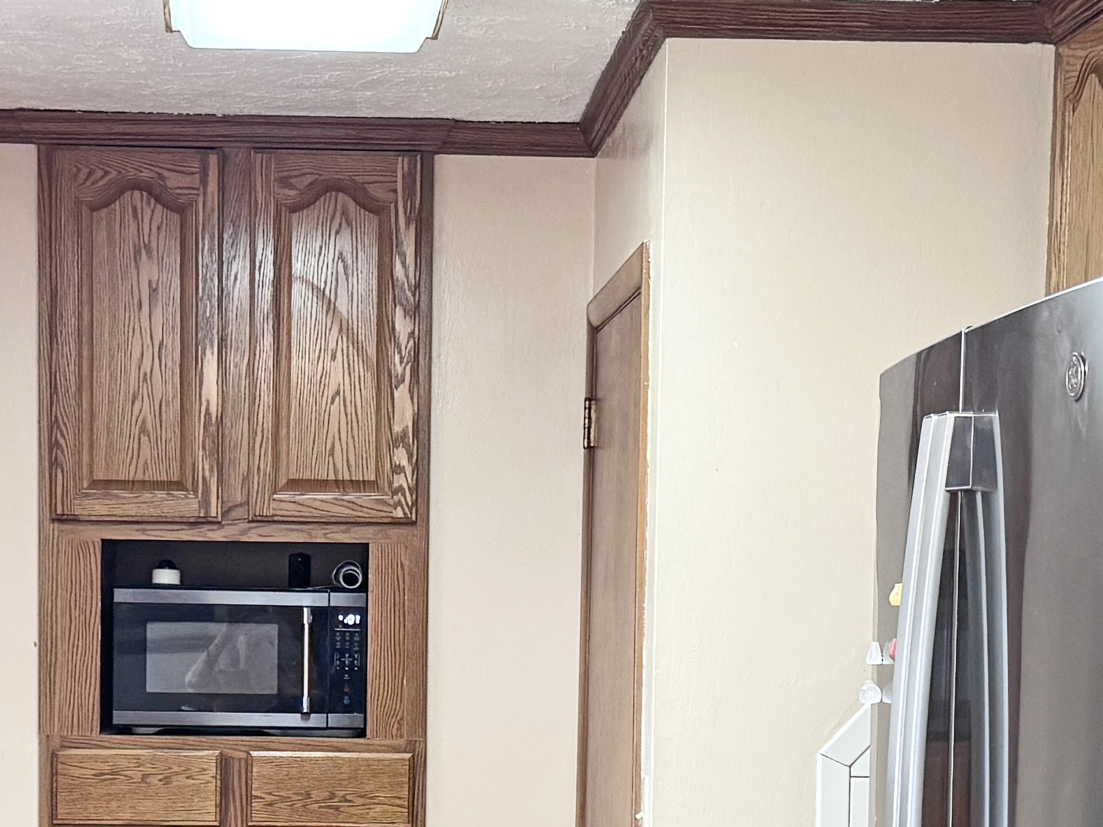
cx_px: 414
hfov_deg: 23.0
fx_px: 2709
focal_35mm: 85
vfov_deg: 17.0
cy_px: 808
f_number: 1.78
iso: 250
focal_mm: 6.76
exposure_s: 1/60
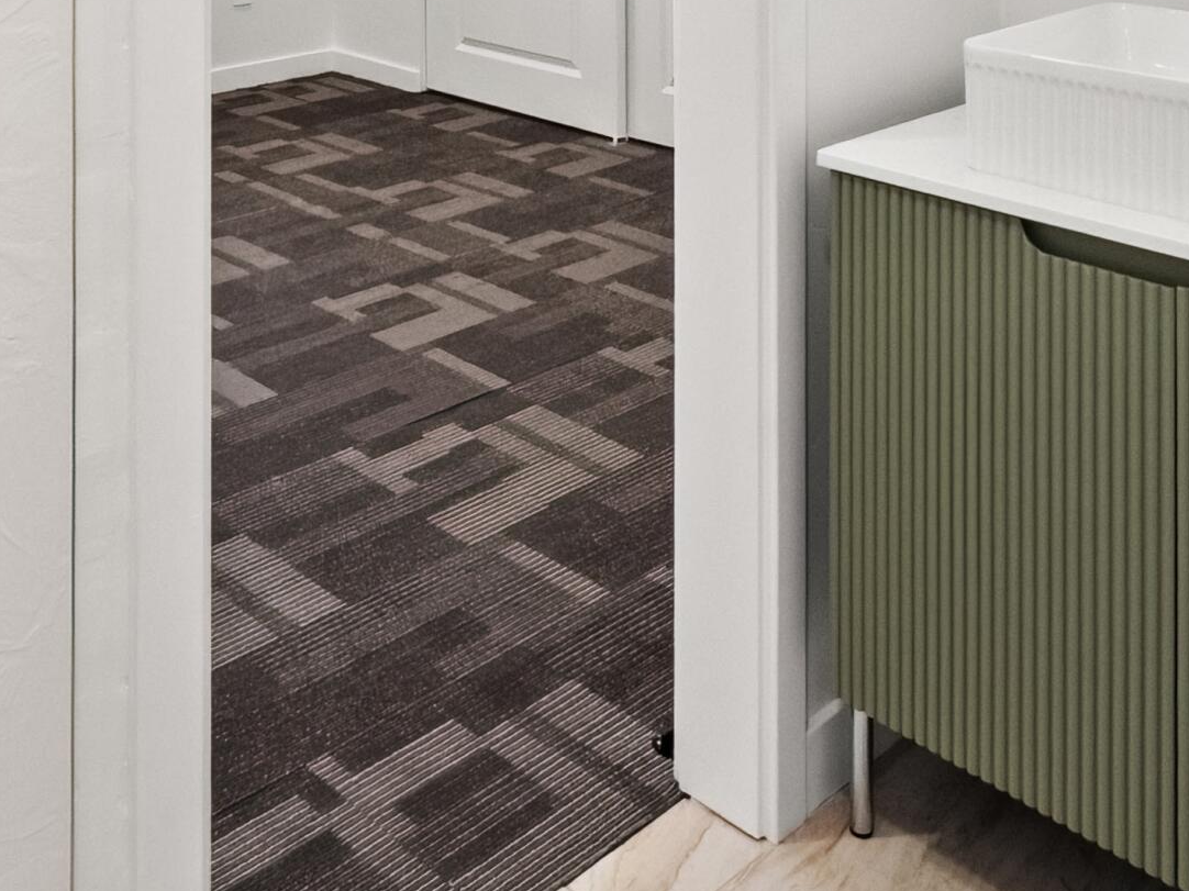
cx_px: 564
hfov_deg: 46.8
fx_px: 1374
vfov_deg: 30.4
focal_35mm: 40
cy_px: -183
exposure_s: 1/2.5
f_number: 22
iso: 800
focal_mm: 10
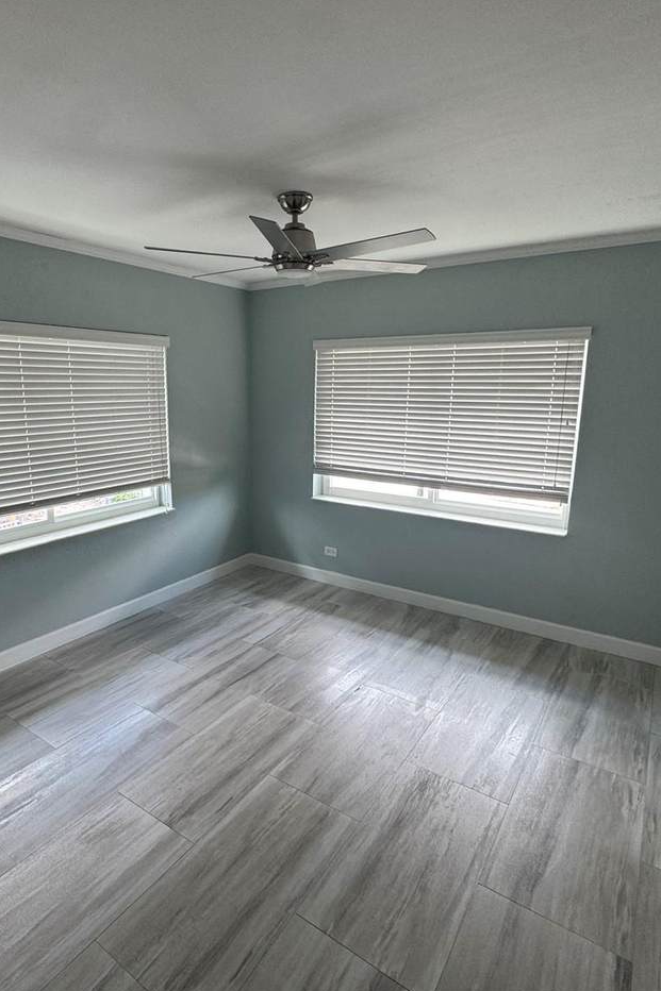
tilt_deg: -10.4
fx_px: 551
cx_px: 270
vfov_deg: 84.0
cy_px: 486
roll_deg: -0.9
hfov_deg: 61.5
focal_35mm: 20
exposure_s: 1/99
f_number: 2.2
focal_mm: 2.22
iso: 100
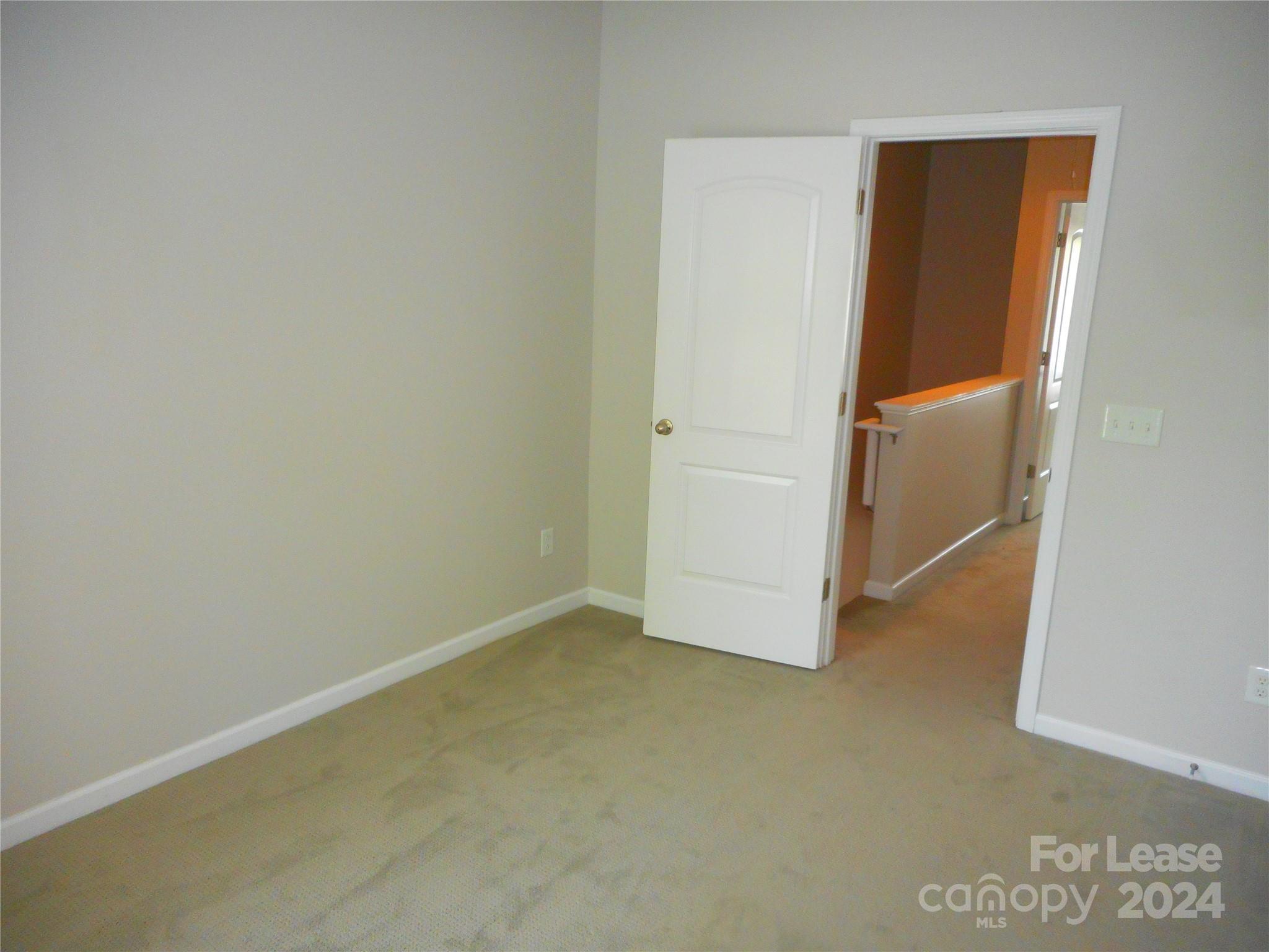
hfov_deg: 69.4
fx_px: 916
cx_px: 634
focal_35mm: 25
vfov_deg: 54.9
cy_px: 476
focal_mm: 4.5
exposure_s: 1/25
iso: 280
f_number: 3.7
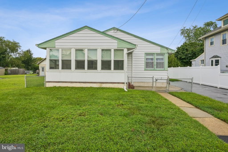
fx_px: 124
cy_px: 76
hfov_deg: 85.4
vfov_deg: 63.3
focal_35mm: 20
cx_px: 114
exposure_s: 1/500
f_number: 11
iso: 400
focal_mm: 19.5
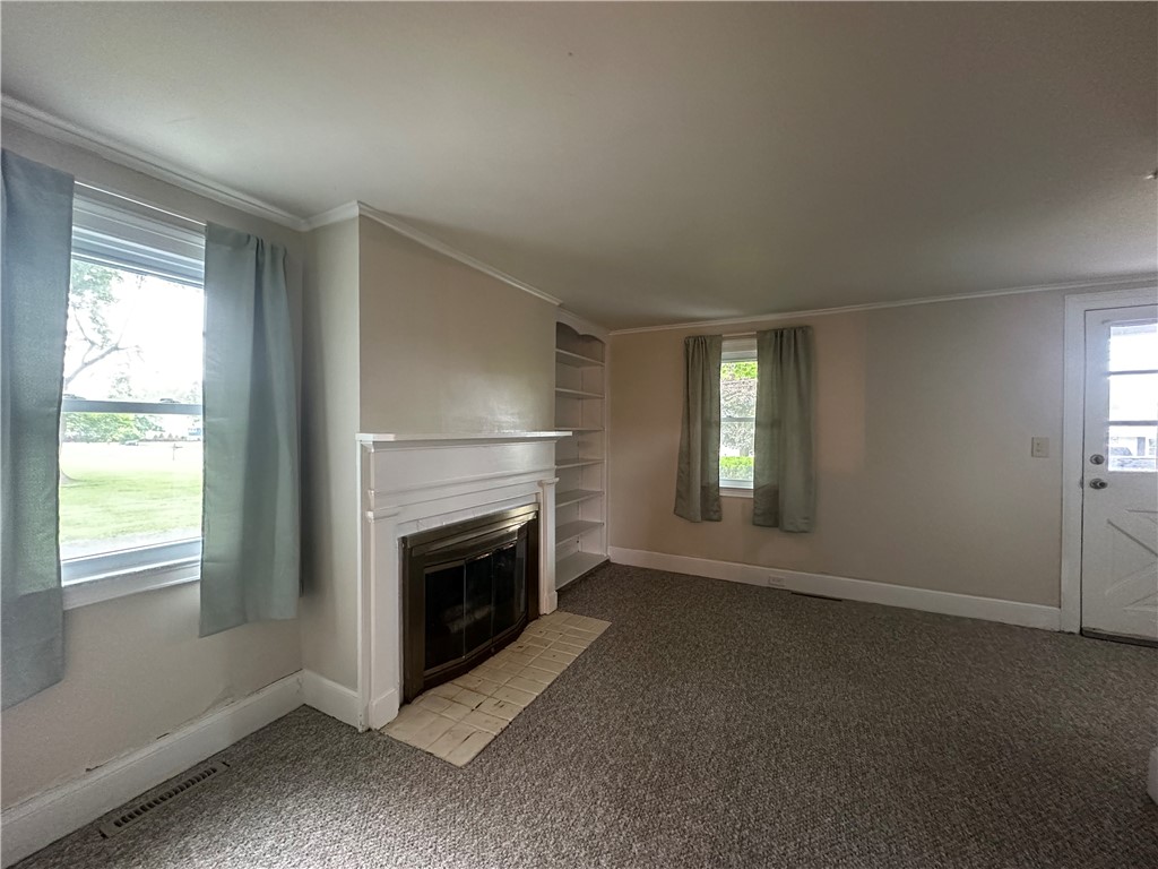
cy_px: 434
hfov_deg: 102.1
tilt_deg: -0.8
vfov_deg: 85.7
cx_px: 579
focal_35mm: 14
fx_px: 468
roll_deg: -0.8
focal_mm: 2.22
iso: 800
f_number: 2.2
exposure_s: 1/60
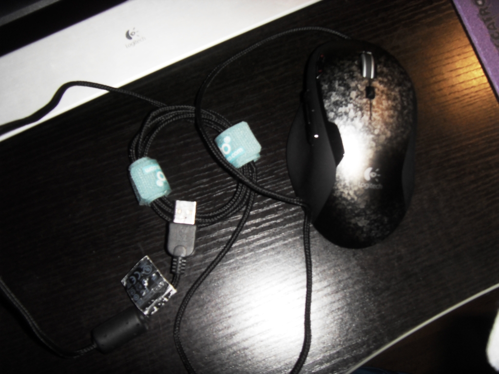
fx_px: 562
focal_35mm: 39
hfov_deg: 47.9
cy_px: 187
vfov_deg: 36.8
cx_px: 250
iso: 100
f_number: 3.5
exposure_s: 1/45
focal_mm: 6.6
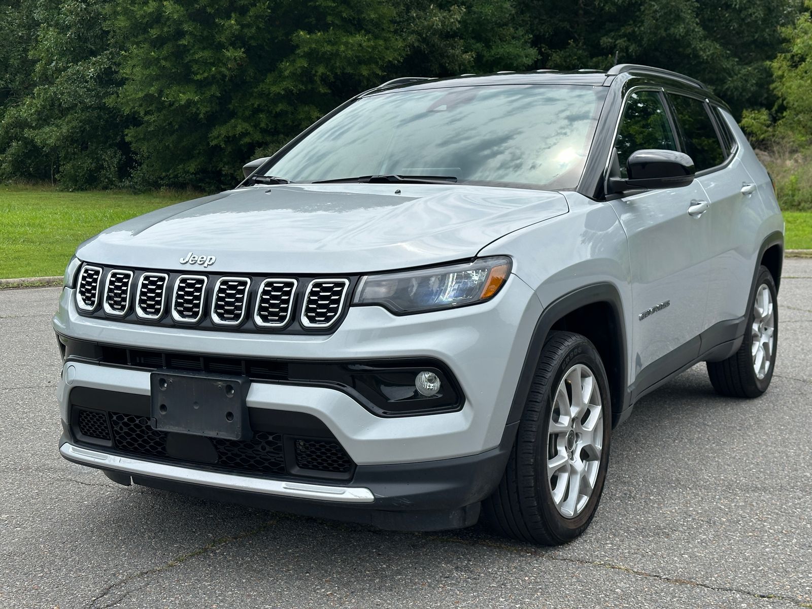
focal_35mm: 48
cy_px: 304
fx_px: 1126
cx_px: 406
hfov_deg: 39.7
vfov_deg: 30.3
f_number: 1.78
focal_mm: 6.86
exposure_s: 1/3472
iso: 64
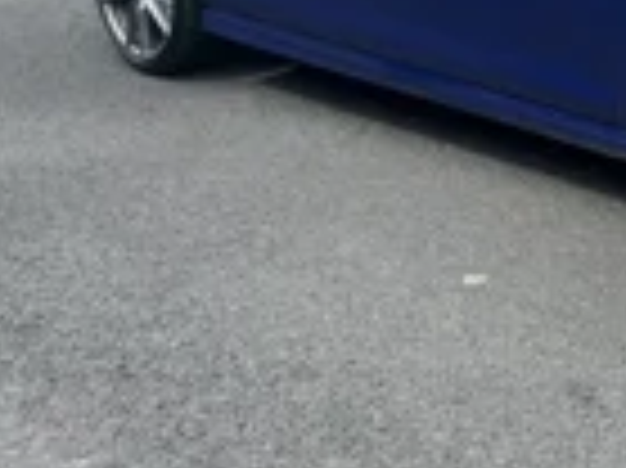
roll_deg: +0.5
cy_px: -108
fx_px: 1247
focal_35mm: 69
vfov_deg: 19.9
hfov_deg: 25.3
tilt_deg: -10.3
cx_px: 752
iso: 80
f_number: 1.78
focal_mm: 6.76
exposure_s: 1/1818
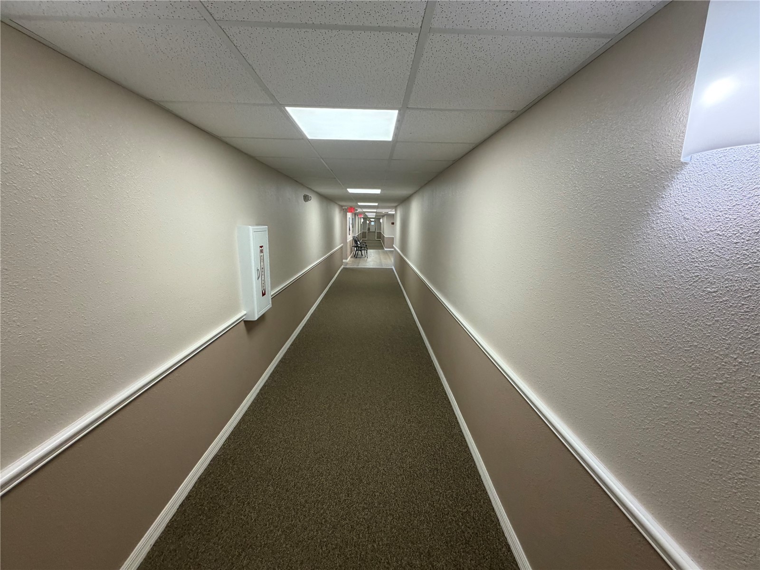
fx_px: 307
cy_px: 285
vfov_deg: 85.7
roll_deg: -2.5
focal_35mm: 14
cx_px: 380
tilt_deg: -11.3
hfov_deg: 102.1
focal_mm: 2.22
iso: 200
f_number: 2.2
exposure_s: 1/120
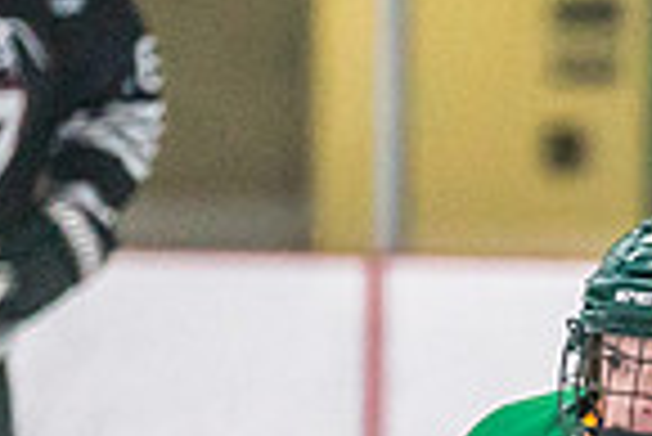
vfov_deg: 0.9
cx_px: 441
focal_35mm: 1458
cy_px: 569
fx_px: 26432
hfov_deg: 1.4
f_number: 2.8
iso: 3200
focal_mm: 200
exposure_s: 1/1250
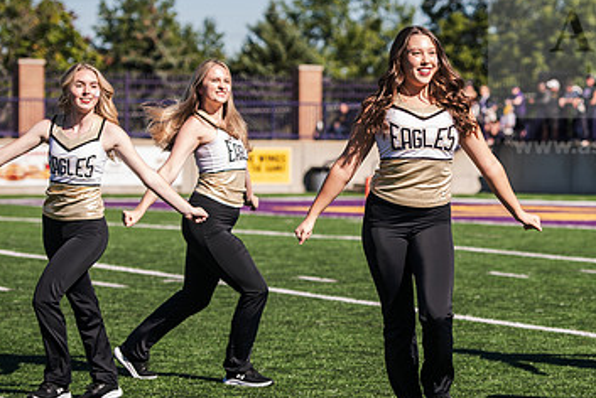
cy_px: 181
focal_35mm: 161
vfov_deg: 8.5
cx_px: 437
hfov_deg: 12.7
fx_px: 2668
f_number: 3.5
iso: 100
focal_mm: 98
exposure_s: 1/800
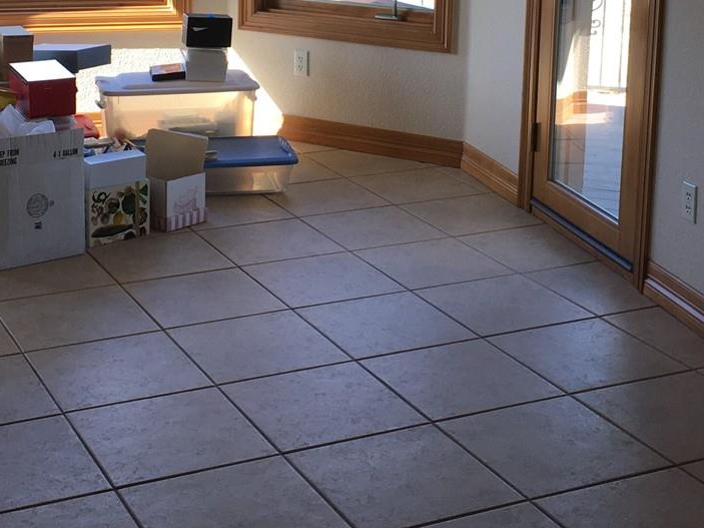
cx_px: 285
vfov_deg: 21.8
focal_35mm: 66
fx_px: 1342
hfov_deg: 29.3
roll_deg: -0.3
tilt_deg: -11.7
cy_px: 56
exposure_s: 1/120
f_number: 2.2
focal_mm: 4.15
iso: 32
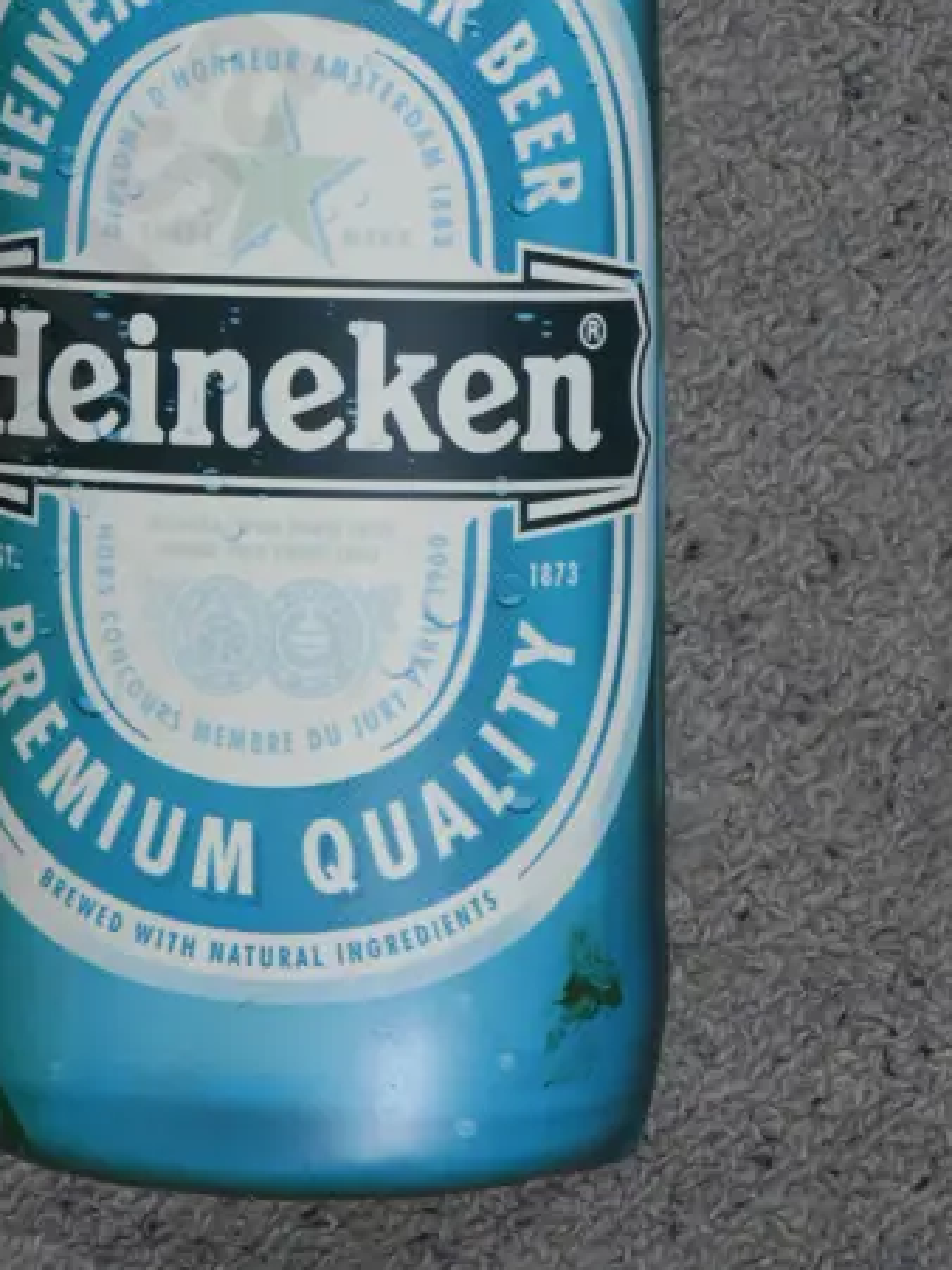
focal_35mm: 150
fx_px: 5503
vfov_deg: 13.0
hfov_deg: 9.9
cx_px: 349
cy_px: -59
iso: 500
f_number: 5.4
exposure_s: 1/80
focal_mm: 33
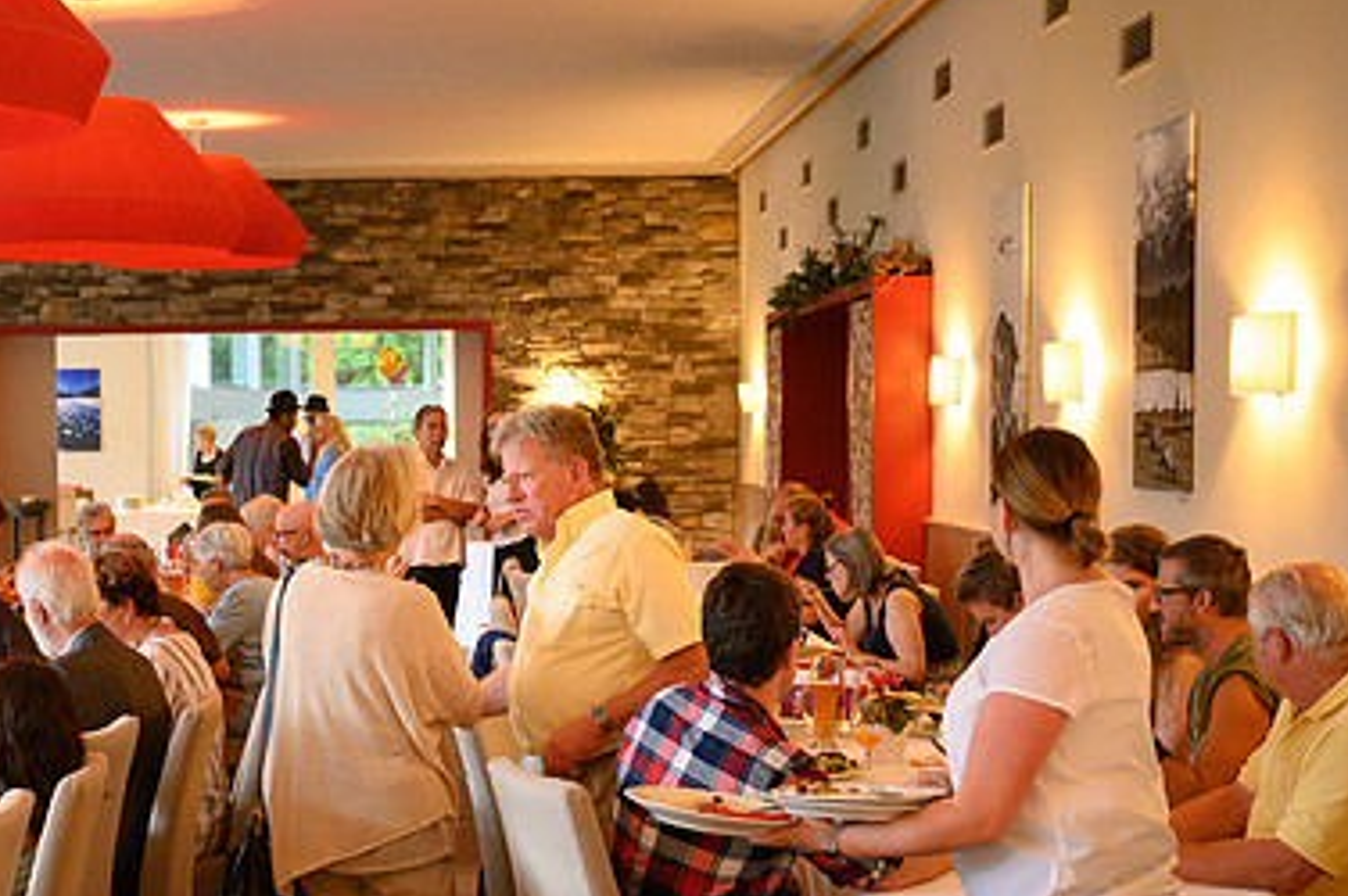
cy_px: 588
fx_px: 2394
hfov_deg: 31.1
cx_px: 394
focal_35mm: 64
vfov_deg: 21.1
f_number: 5
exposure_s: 1/100
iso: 2500
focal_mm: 39
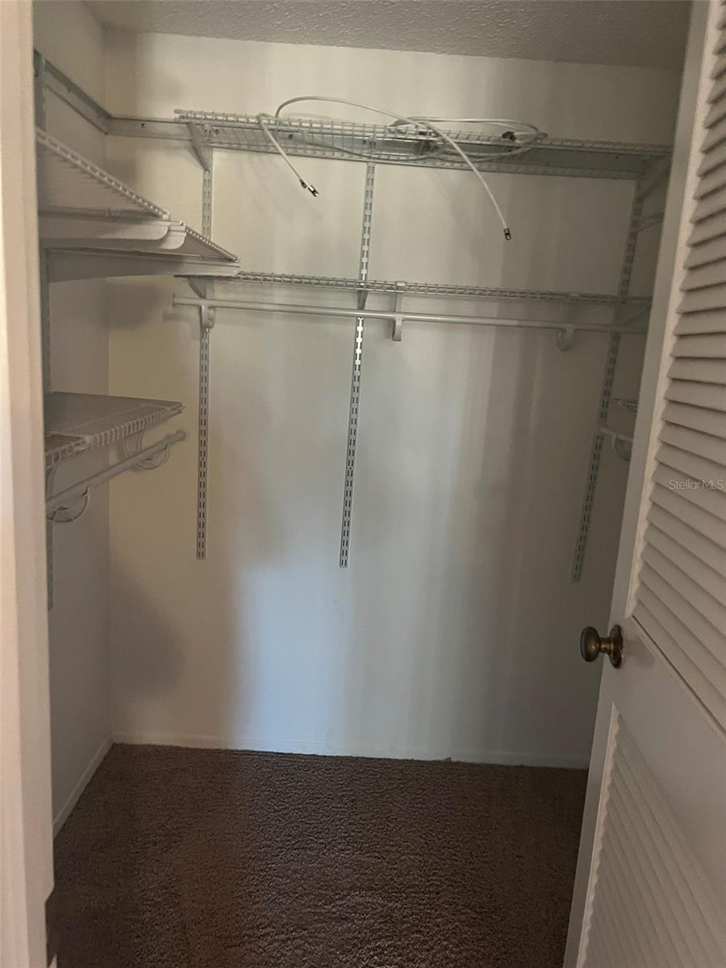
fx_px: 727
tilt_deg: -14.9
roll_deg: -5.0
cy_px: 484
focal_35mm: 26
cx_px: 363
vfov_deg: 67.3
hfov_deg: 53.1
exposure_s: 1/30
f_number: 1.5
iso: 500
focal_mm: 5.7
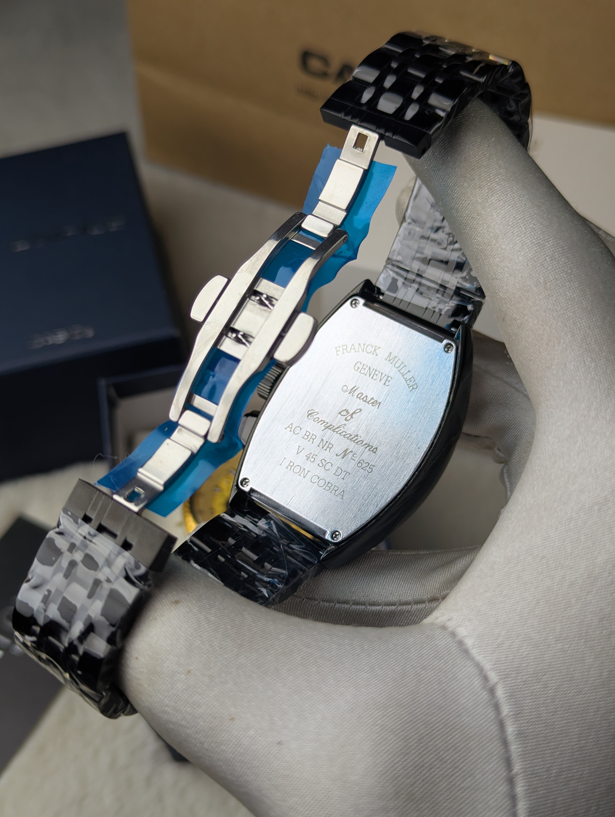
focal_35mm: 48
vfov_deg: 39.6
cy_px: 408
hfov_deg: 30.3
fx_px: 1134
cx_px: 308
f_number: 1.85
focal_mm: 6.81
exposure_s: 1/478
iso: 48
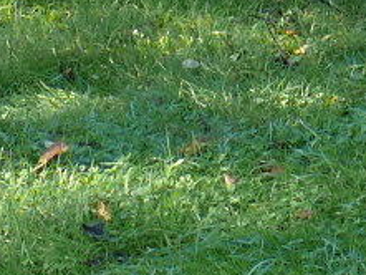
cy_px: -311
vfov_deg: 5.7
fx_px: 2676
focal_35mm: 253
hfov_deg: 7.4
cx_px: 788
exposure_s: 1/125
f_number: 2.8
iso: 100
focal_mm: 7.4
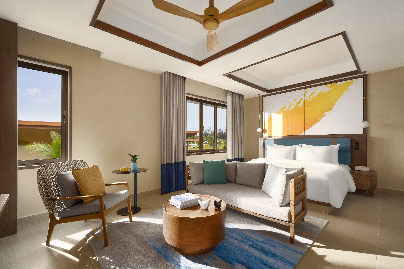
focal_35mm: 14
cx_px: 202
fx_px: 157
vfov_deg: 81.2
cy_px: 134
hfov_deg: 104.3
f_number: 6.3
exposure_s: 1/100
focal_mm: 14
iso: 640
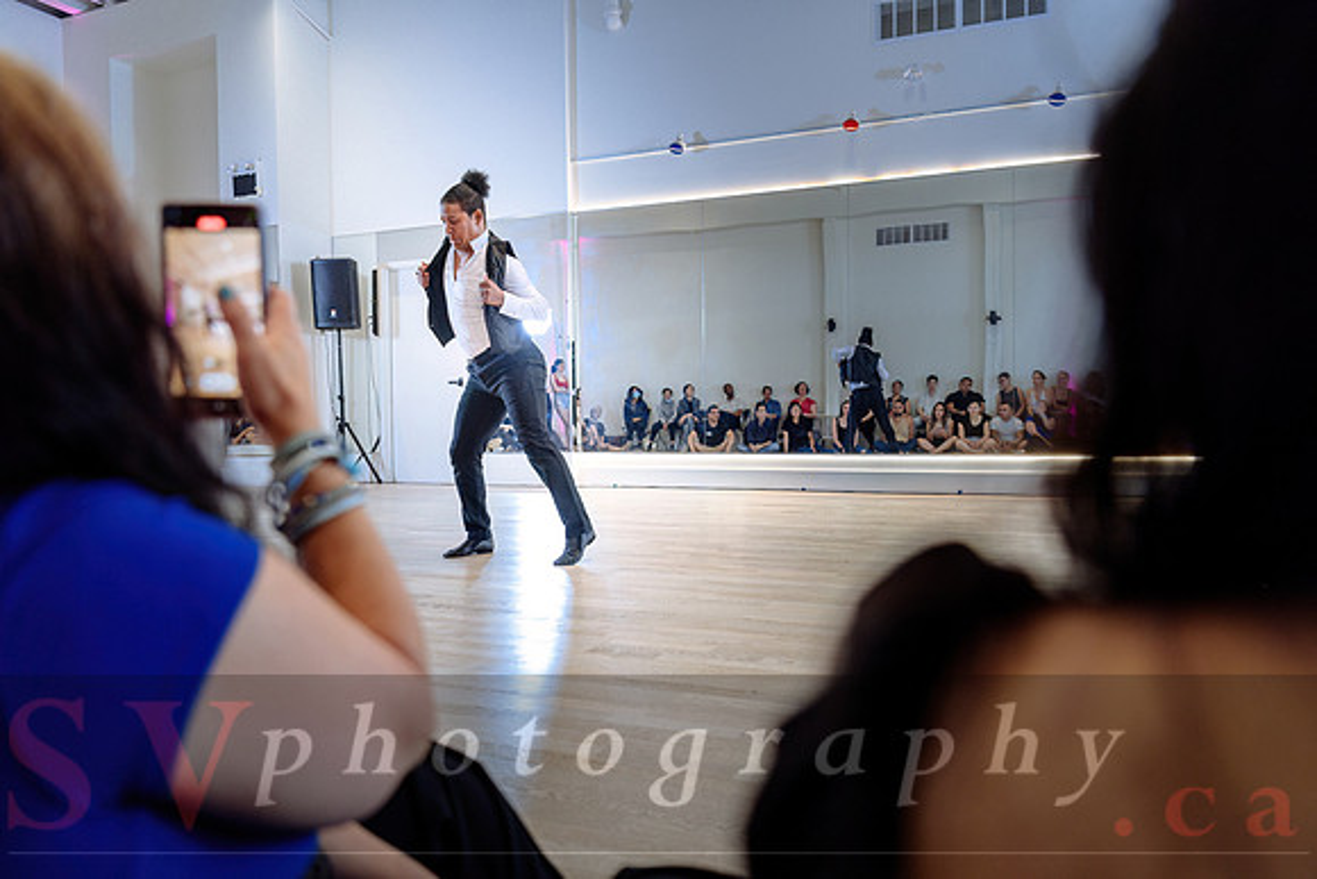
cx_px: 658
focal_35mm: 28
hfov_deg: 65.5
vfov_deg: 46.4
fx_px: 1025
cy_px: 440
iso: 1600
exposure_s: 1/250
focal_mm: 28
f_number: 2.8
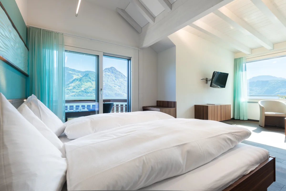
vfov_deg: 70.5
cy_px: 96
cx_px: 143
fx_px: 135
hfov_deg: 93.3
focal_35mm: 17
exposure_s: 1/10
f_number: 7.1
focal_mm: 17
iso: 100
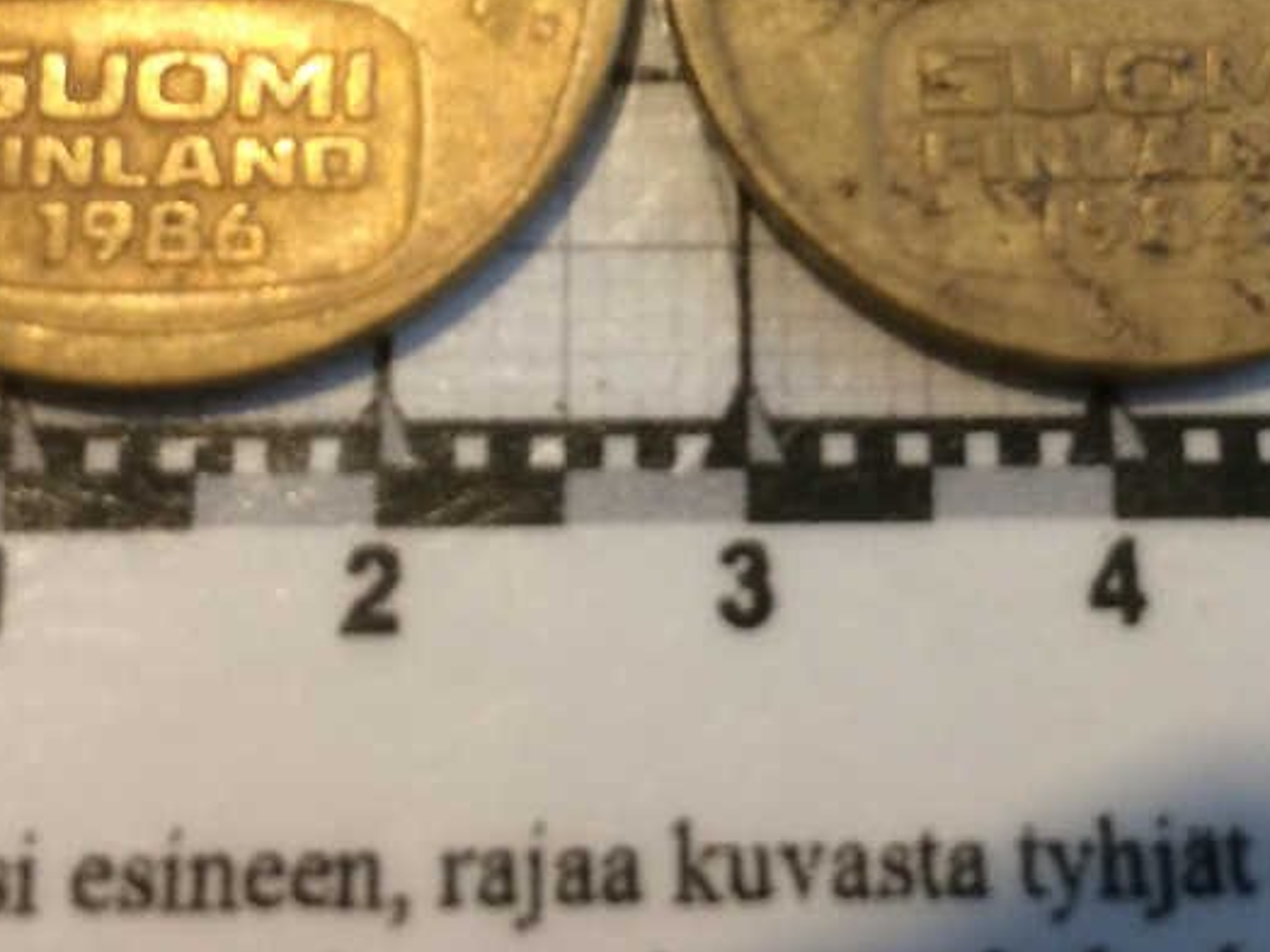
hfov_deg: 32.6
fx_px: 2165
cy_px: 27
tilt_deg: -74.8
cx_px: 755
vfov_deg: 23.9
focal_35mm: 59
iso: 160
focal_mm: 4.15
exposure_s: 1/33
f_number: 2.2
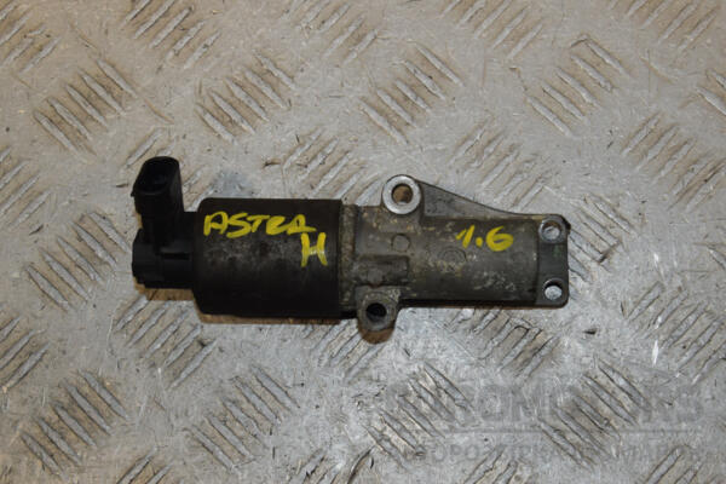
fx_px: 1270
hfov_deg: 31.9
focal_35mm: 63
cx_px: 363
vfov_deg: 21.6
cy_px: 242
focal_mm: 42
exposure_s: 1/200
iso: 800
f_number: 10
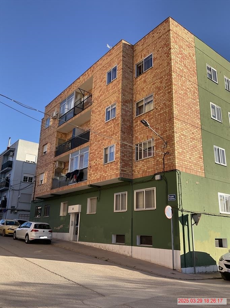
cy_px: 154
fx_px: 257
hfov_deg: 48.2
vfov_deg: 61.7
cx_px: 115
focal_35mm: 29
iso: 16
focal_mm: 3
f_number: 1.8
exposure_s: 1/842
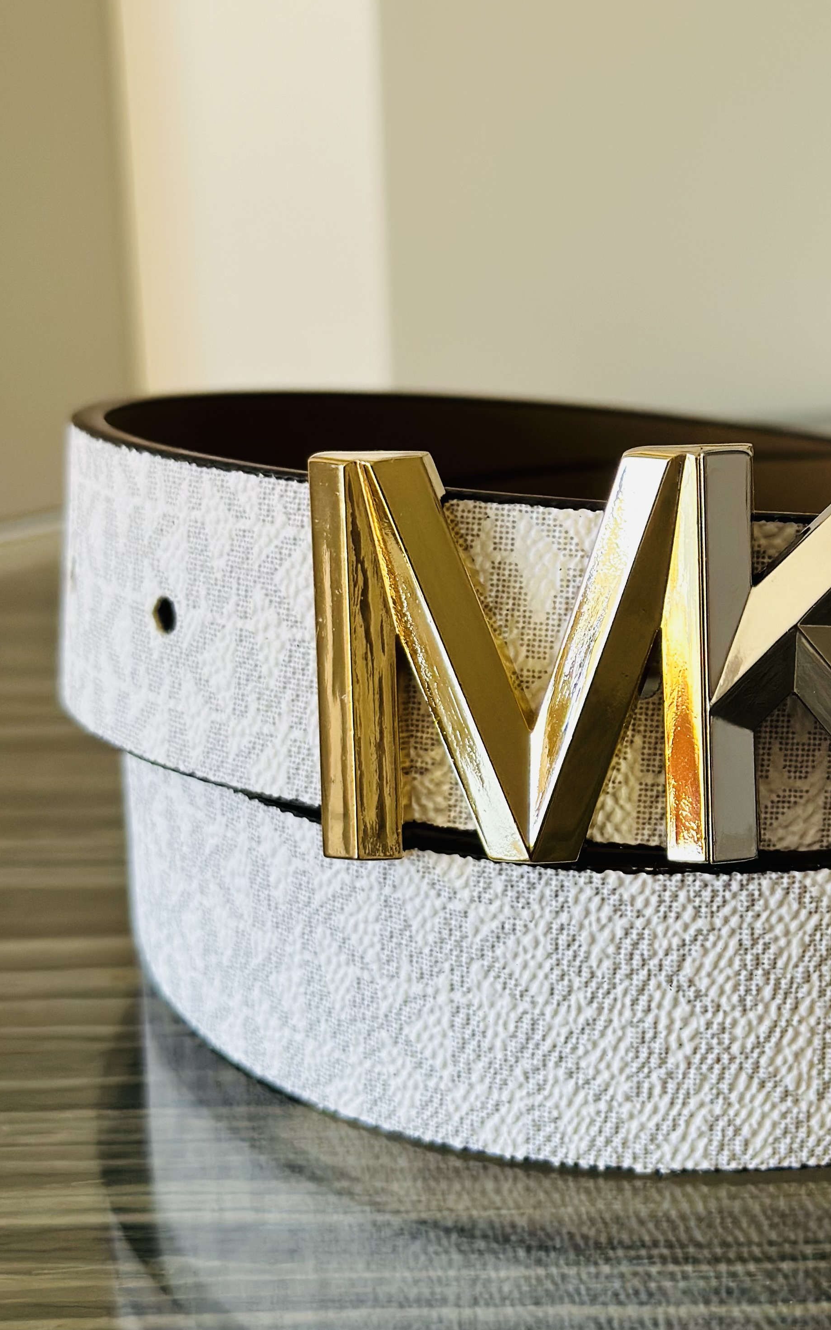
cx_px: 641
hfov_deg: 18.5
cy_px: 628
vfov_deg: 29.4
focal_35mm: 70
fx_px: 2536
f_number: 1.78
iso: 125
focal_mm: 6.86
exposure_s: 1/100
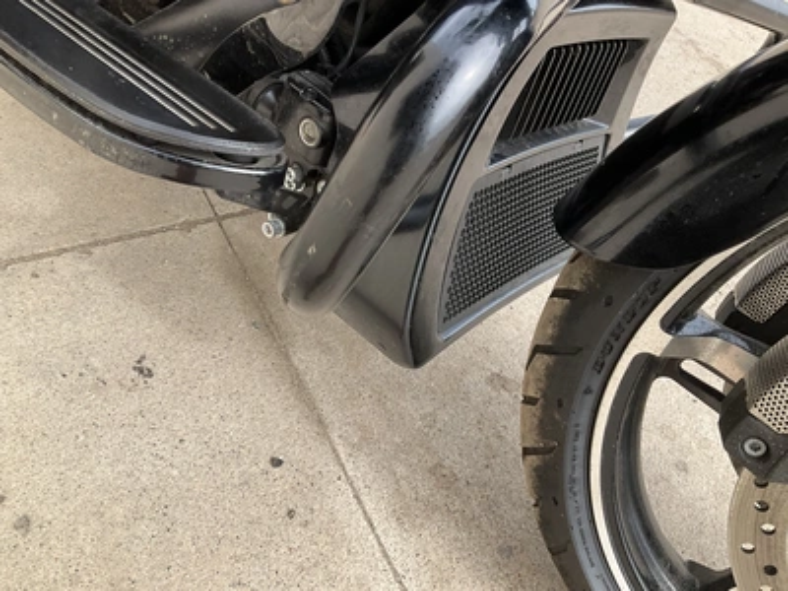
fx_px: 660
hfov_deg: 61.7
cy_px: 296
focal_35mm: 29
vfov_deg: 48.2
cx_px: 394
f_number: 1.8
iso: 25
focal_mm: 3
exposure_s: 1/406
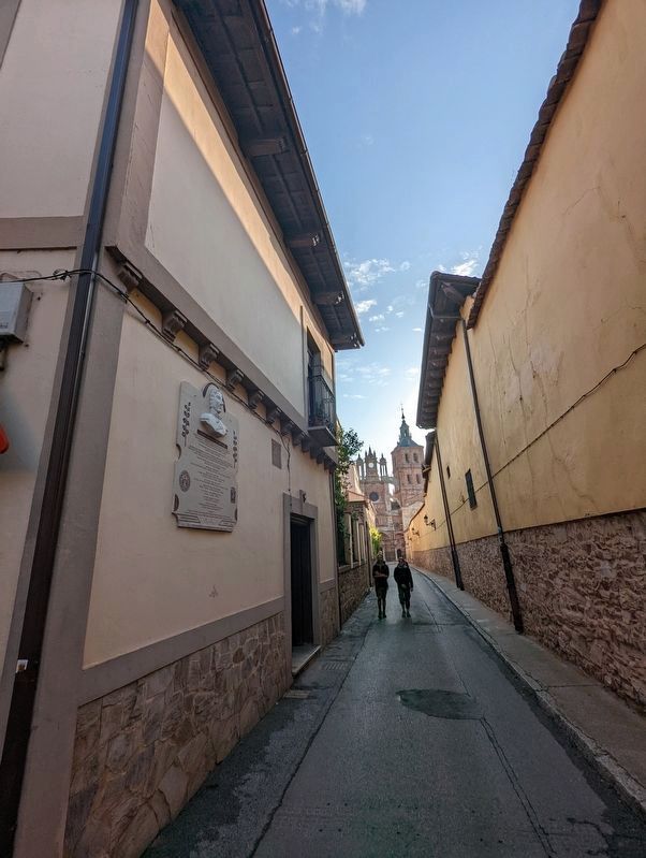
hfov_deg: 78.3
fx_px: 397
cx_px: 323
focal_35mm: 16
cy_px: 429
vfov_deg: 94.4
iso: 44
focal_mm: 2.35
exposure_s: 1/1453
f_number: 2.2
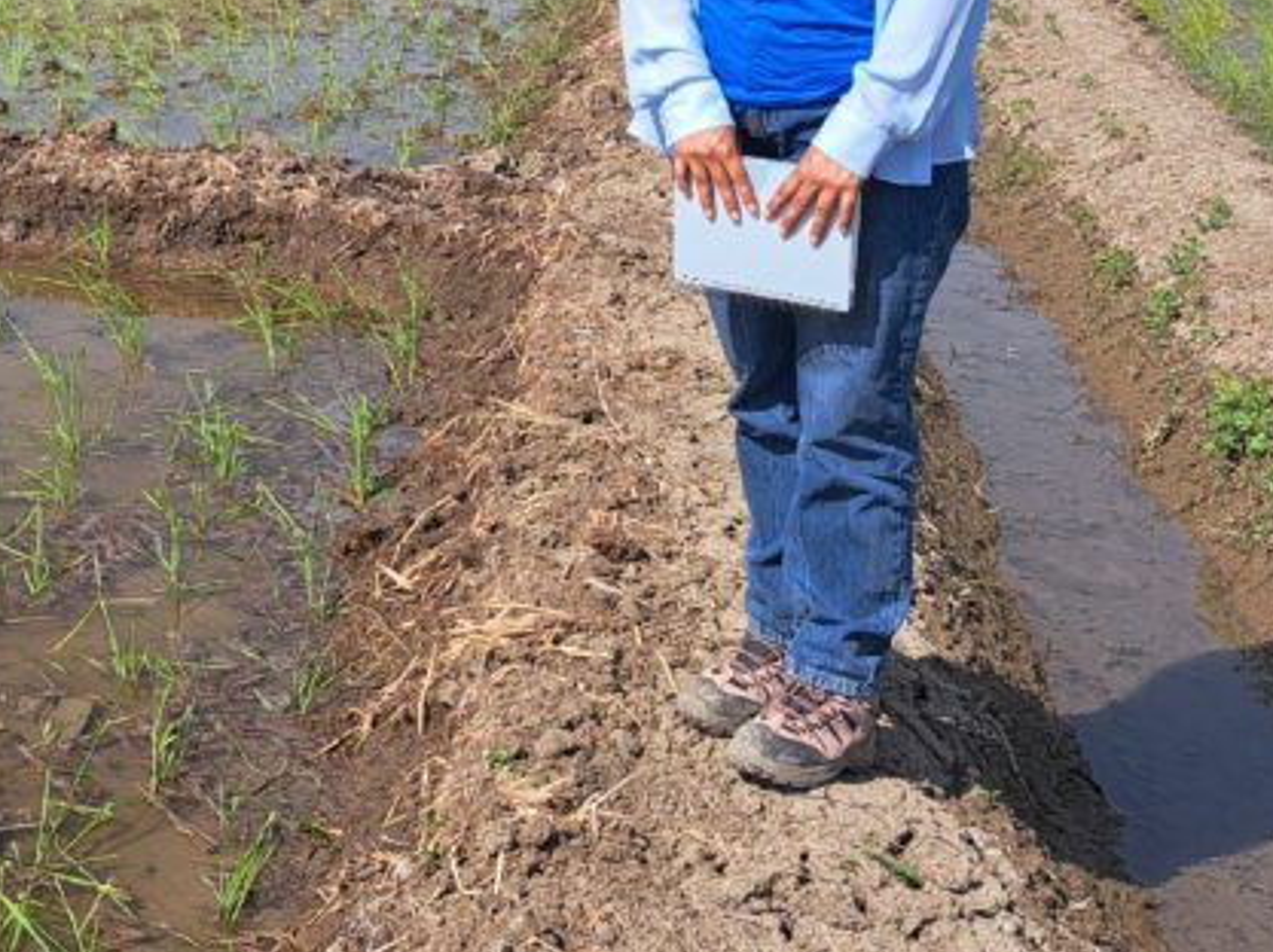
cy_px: -73
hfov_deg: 29.5
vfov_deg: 23.4
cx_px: -128
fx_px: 2168
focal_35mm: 59
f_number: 1.8
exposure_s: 1/977
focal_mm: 5.23
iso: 50
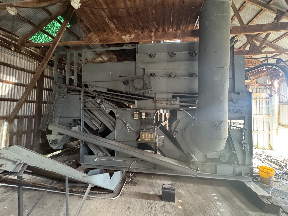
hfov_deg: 102.1
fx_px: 116
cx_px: 144
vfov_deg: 85.7
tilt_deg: +1.7
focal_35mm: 14
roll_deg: -0.7
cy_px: 108
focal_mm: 2.22
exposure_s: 1/60
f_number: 2.2
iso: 800
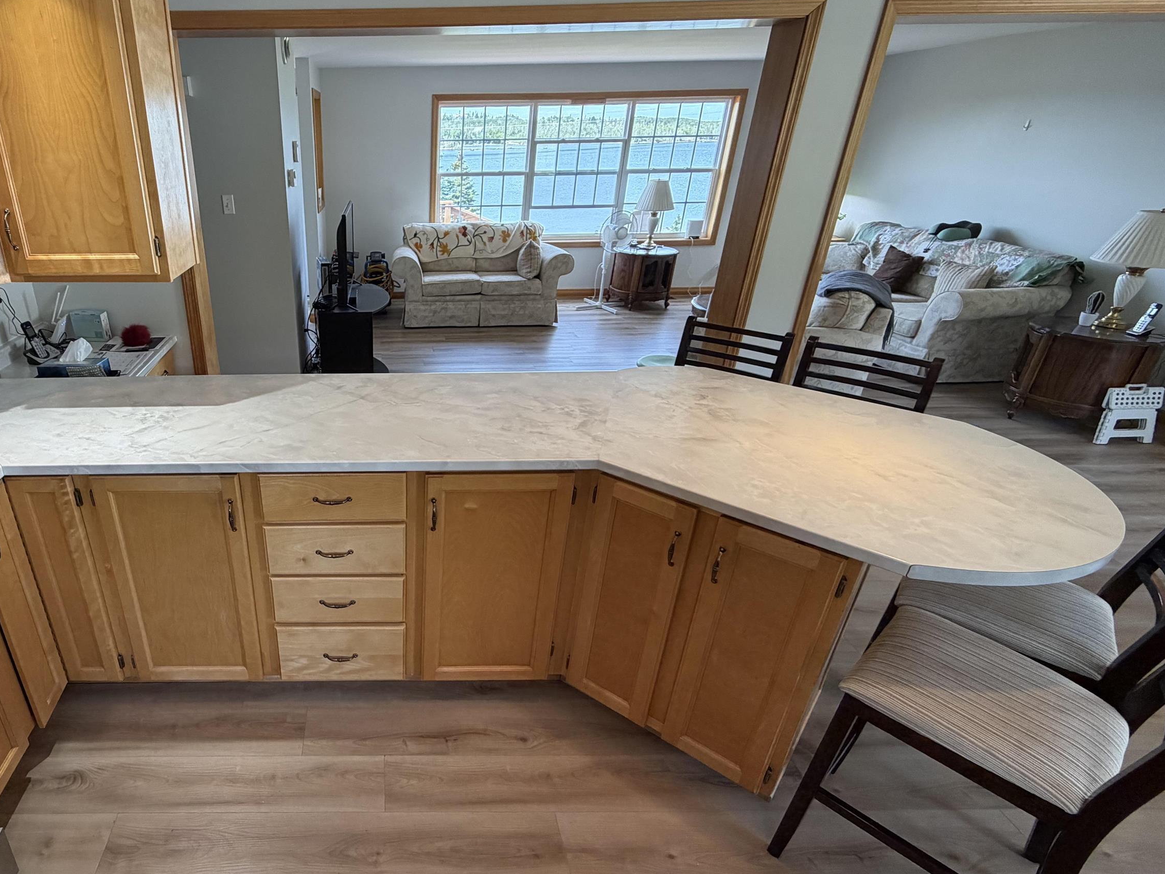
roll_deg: +1.7
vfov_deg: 68.7
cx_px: 377
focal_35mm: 19
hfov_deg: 81.5
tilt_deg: -24.7
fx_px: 639
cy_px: 449
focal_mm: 2.22
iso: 160
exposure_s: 1/120
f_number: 2.2
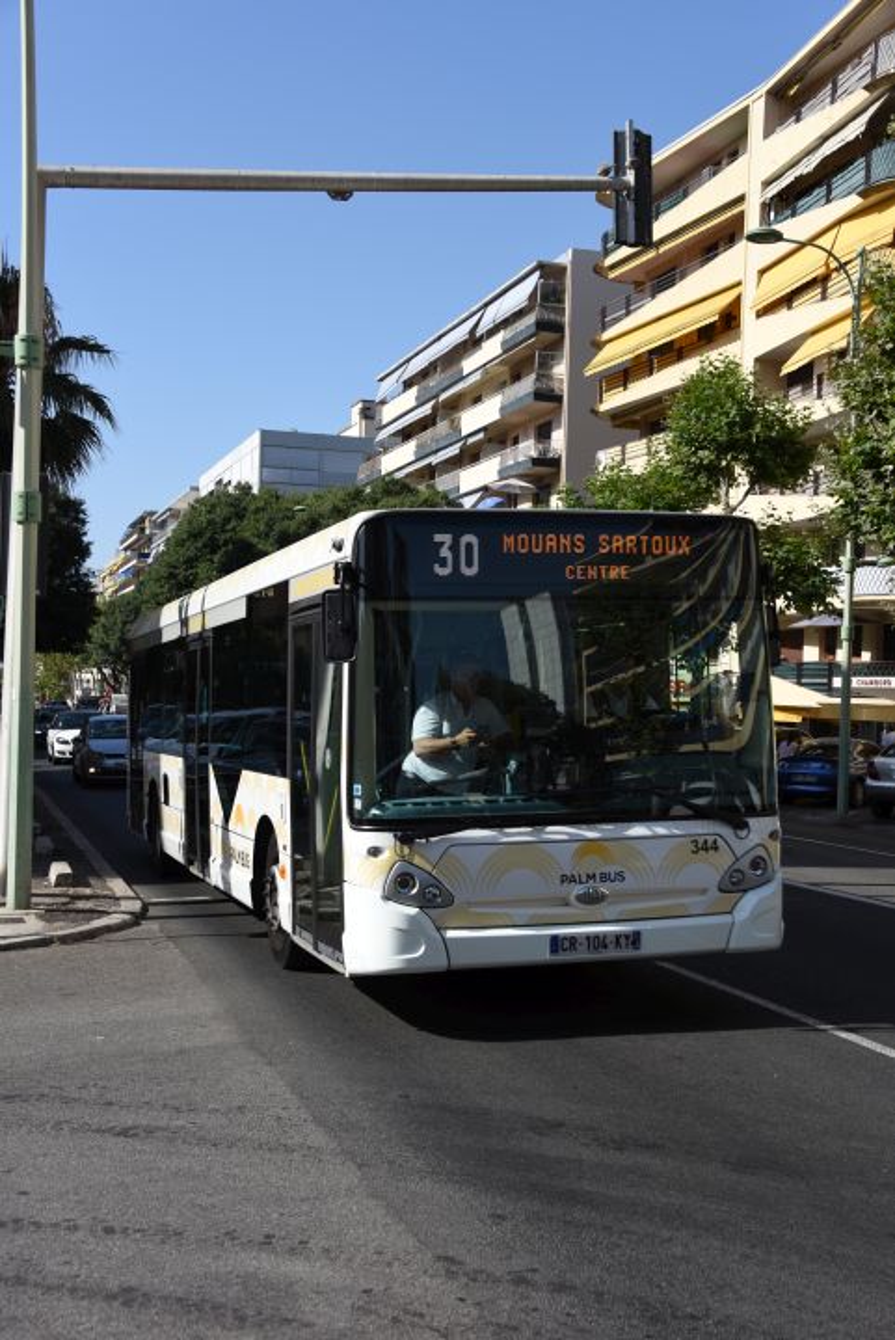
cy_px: 670
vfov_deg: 44.5
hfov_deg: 30.6
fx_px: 1638
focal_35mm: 44
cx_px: 448
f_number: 8
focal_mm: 44
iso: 100
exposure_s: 1/250
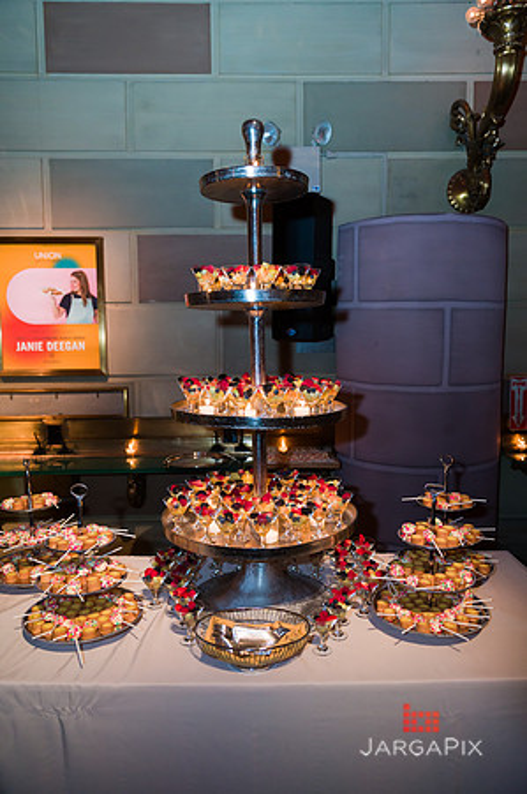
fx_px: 572
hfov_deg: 49.5
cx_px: 264
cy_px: 397
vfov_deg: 69.4
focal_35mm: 26
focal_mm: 26
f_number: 4
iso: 1600
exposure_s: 1/200
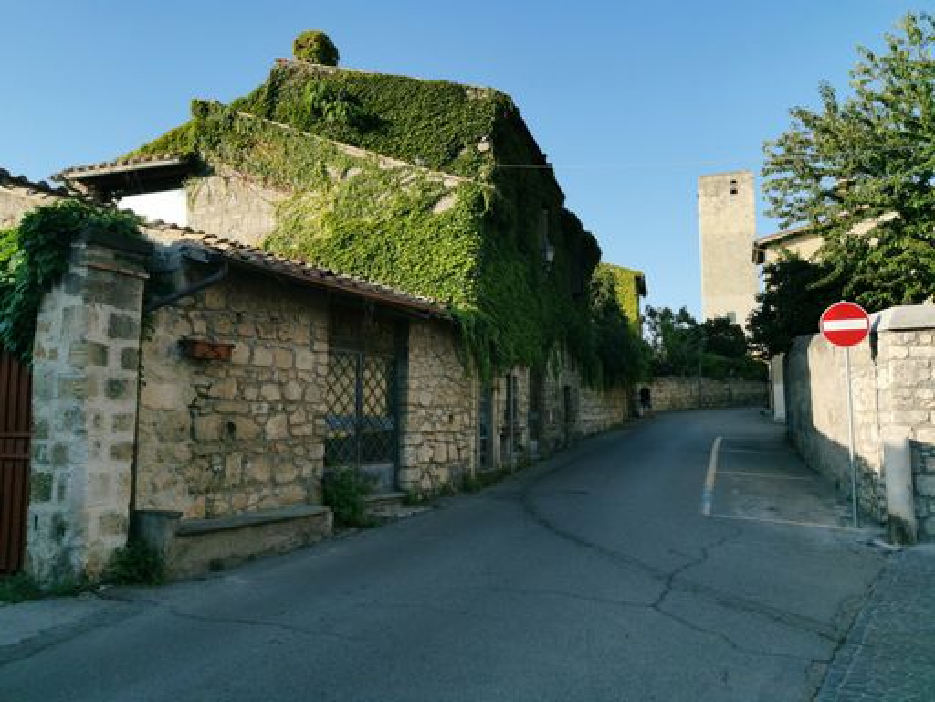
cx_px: 468
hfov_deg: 65.3
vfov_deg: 51.4
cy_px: 351
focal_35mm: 27
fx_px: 729
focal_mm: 5.56
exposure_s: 1/2000
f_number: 1.6
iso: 50
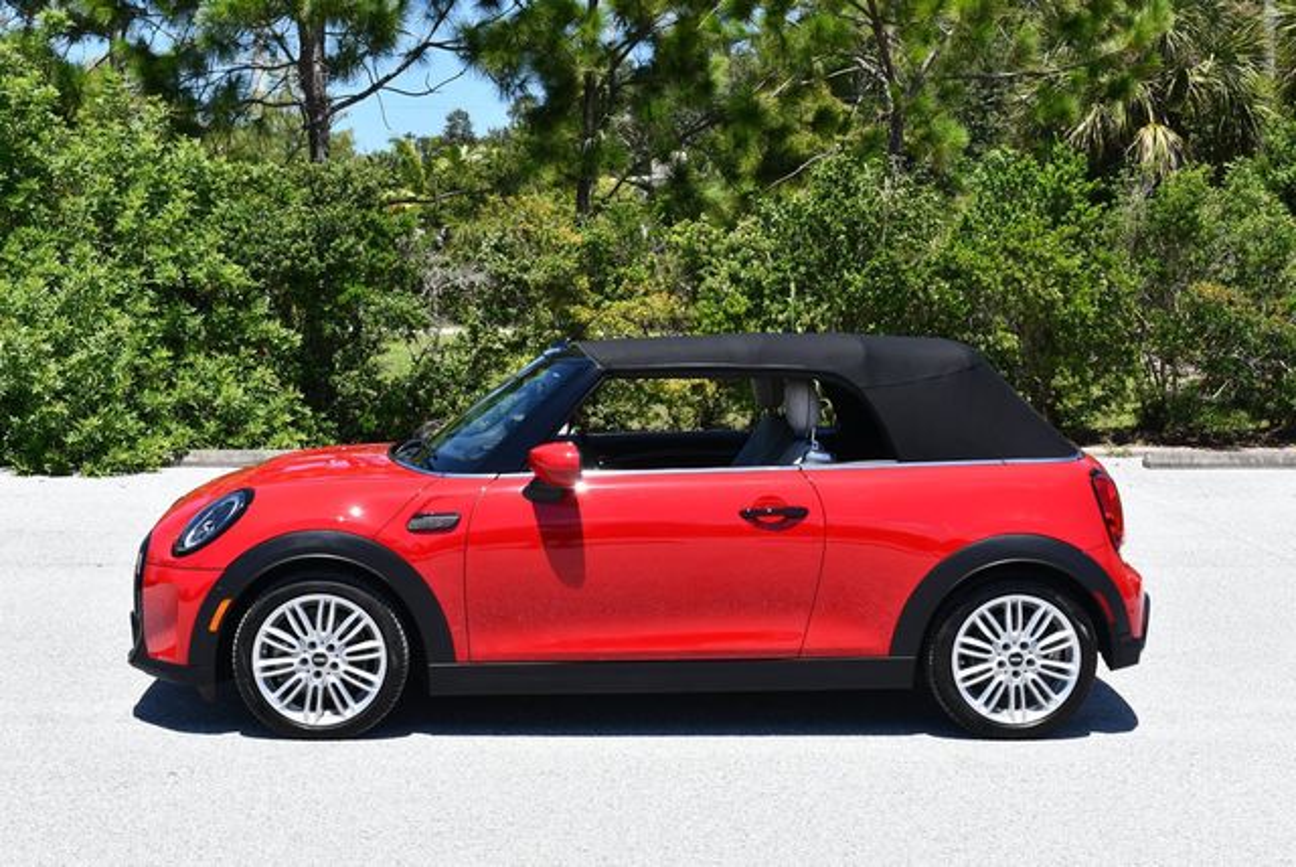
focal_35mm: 58
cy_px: 434
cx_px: 648
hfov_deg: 34.5
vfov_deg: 23.4
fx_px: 2090
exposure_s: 1/250
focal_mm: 29
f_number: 8
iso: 140
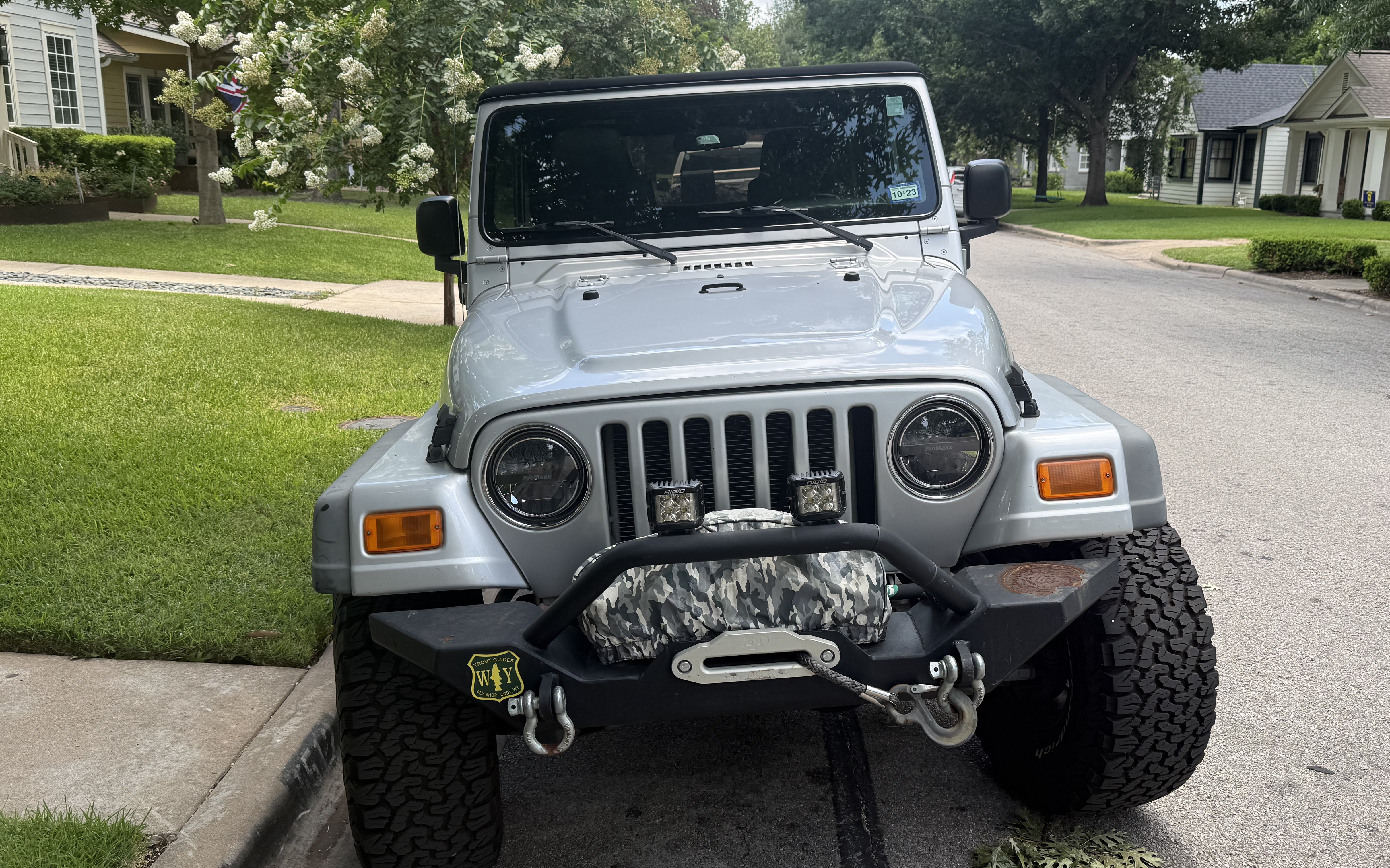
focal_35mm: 30
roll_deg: -1.4
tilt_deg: -12.5
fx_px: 1136
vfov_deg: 41.8
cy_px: 419
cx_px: 766
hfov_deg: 62.8
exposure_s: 1/1046
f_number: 1.78
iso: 80
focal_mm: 6.76
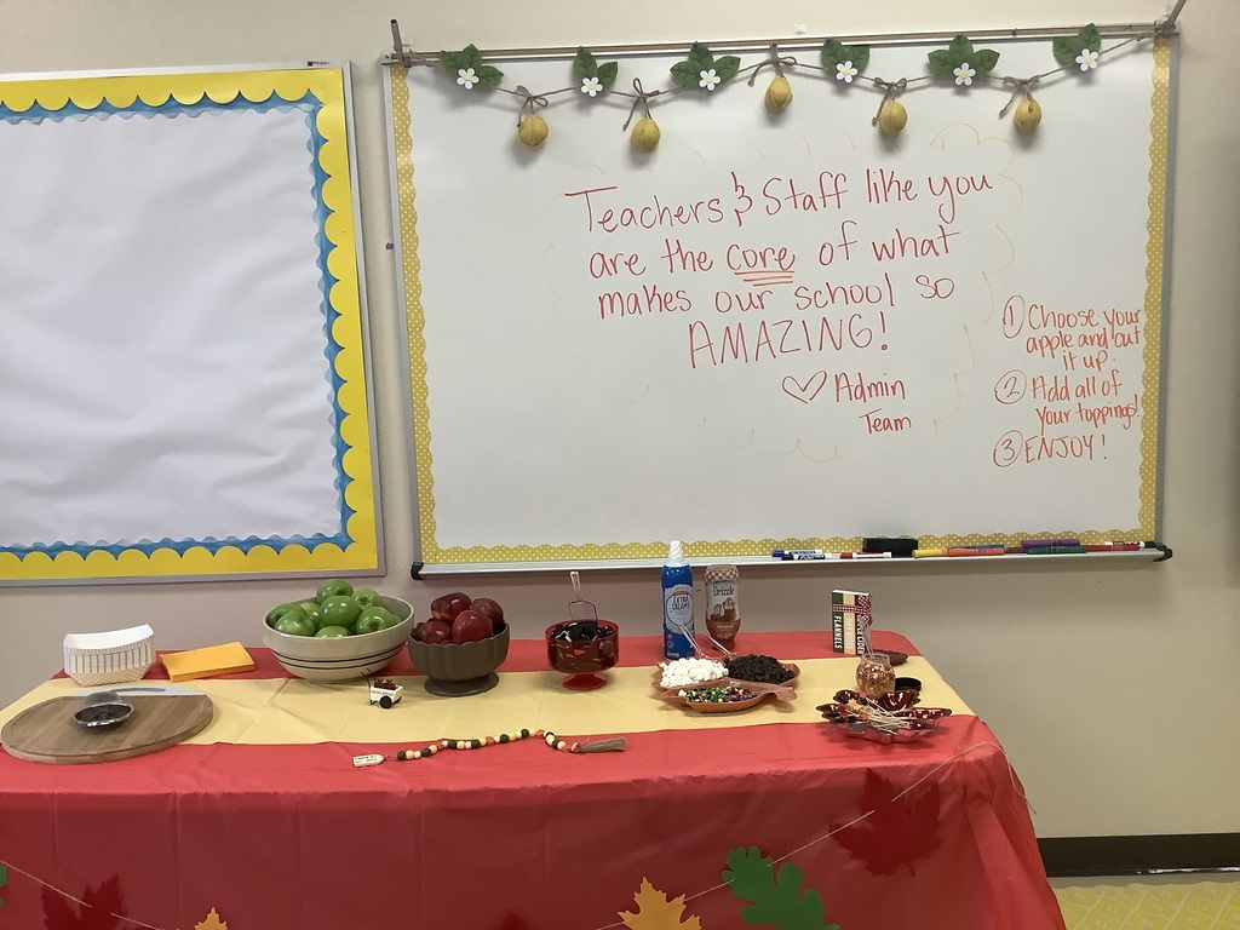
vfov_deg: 45.4
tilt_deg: -8.8
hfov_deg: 58.4
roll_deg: +1.8
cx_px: 620
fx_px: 1110
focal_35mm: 31
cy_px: 465
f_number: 2.4
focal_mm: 3.3
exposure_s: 1/50
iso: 125
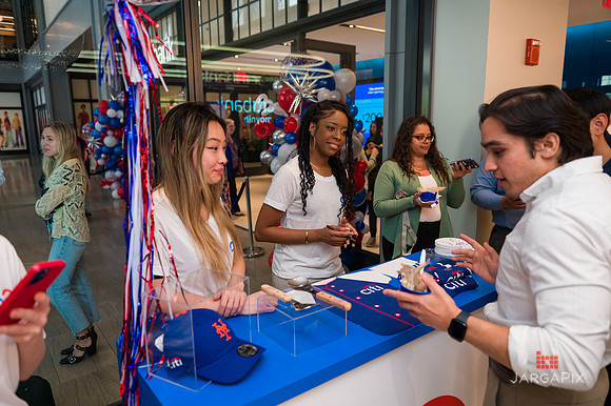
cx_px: 306
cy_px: 203
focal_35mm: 26
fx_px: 441
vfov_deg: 49.5
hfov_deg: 69.4
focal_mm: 26
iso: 400
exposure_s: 1/200
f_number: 4
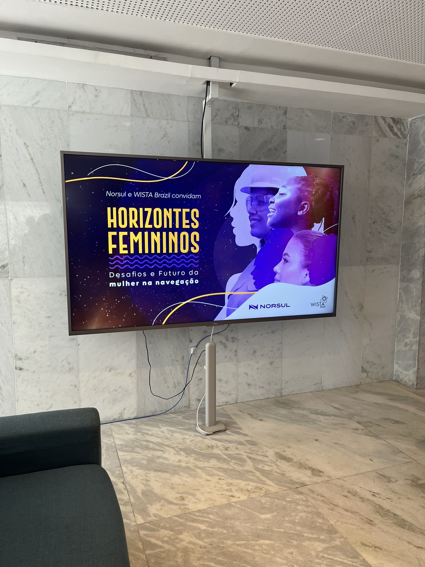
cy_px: 284
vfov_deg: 67.3
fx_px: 426
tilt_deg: -6.7
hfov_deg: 53.1
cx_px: 212
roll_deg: +0.5
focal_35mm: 26
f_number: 1.6
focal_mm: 5.1
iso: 80
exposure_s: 1/120
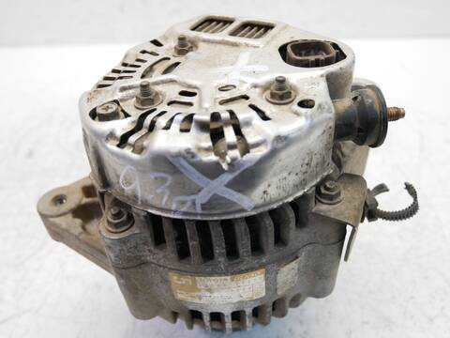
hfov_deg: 56.8
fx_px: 416
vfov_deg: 44.2
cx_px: 225
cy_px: 169
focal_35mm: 32
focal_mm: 16
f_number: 3.9
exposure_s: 1/60
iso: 800
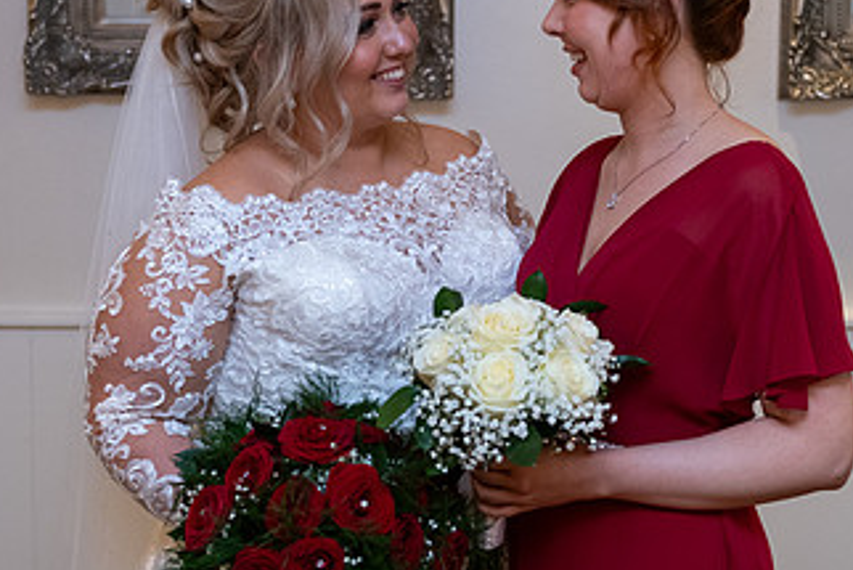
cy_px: 240
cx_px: 453
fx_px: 2133
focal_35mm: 90
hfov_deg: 22.6
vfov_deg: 15.2
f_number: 3.5
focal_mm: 50
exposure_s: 1/160
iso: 1000
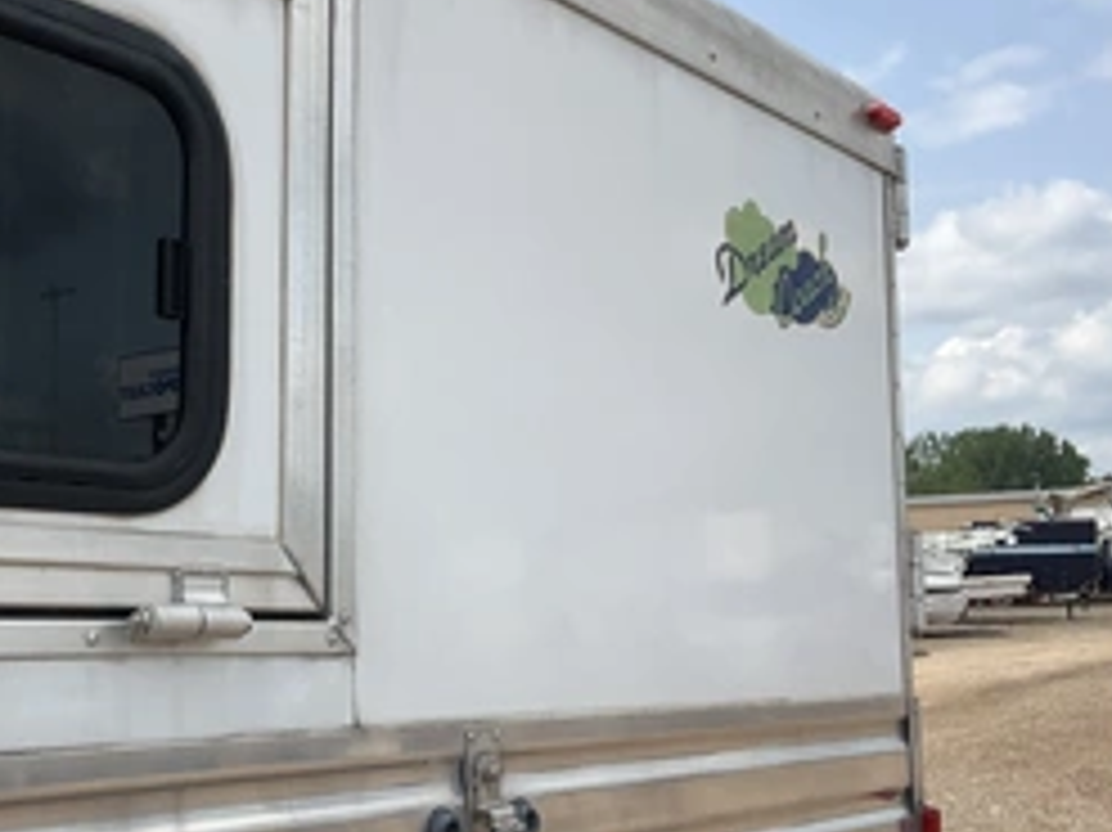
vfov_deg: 30.8
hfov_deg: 40.0
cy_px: 459
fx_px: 1509
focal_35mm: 47
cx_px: 383
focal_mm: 3
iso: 25
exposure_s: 1/1912
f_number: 1.8
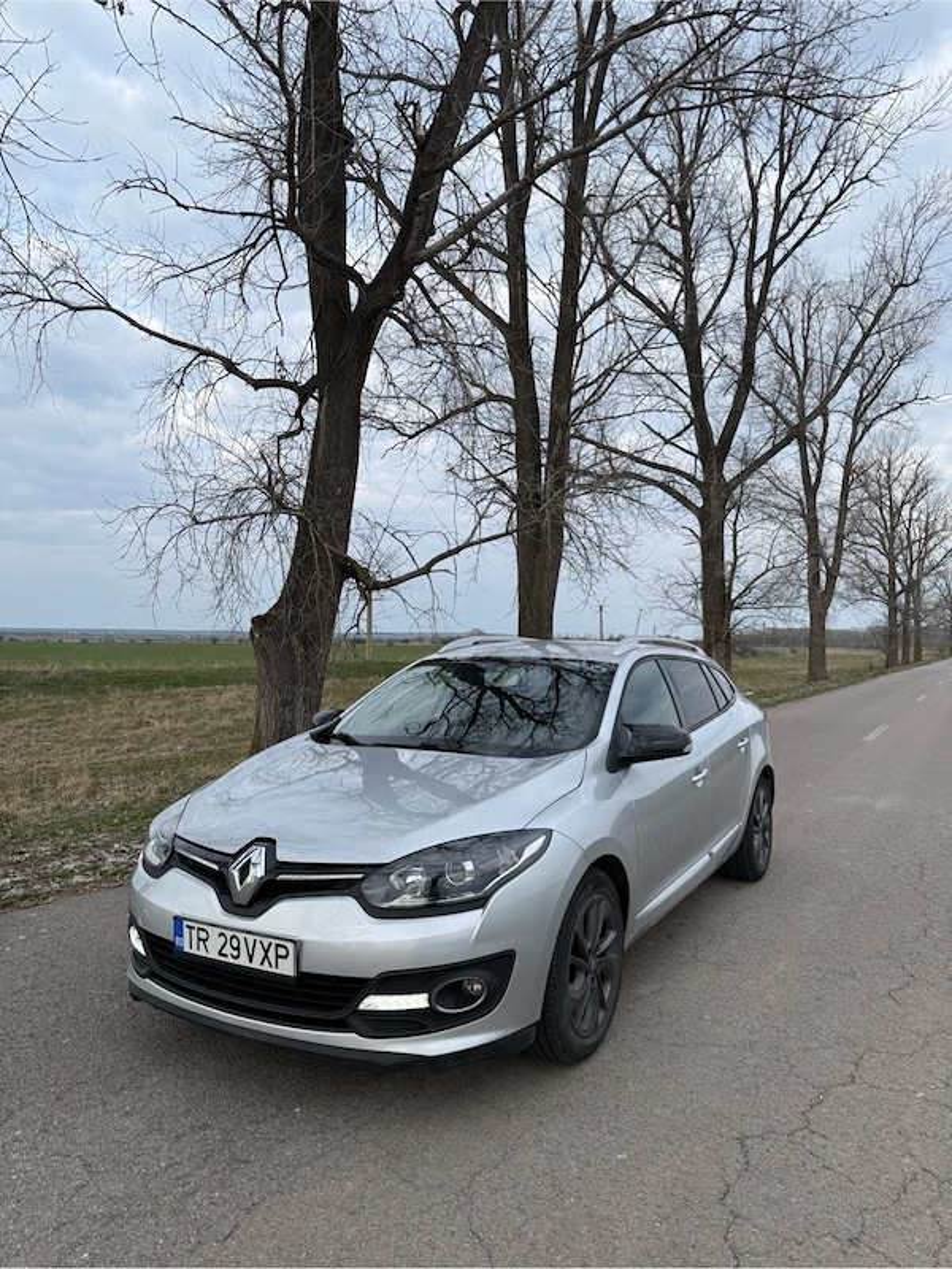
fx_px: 880
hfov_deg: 56.8
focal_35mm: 24
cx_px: 476
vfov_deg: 71.6
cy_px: 634
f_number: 1.78
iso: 80
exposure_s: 1/1271
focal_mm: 6.76
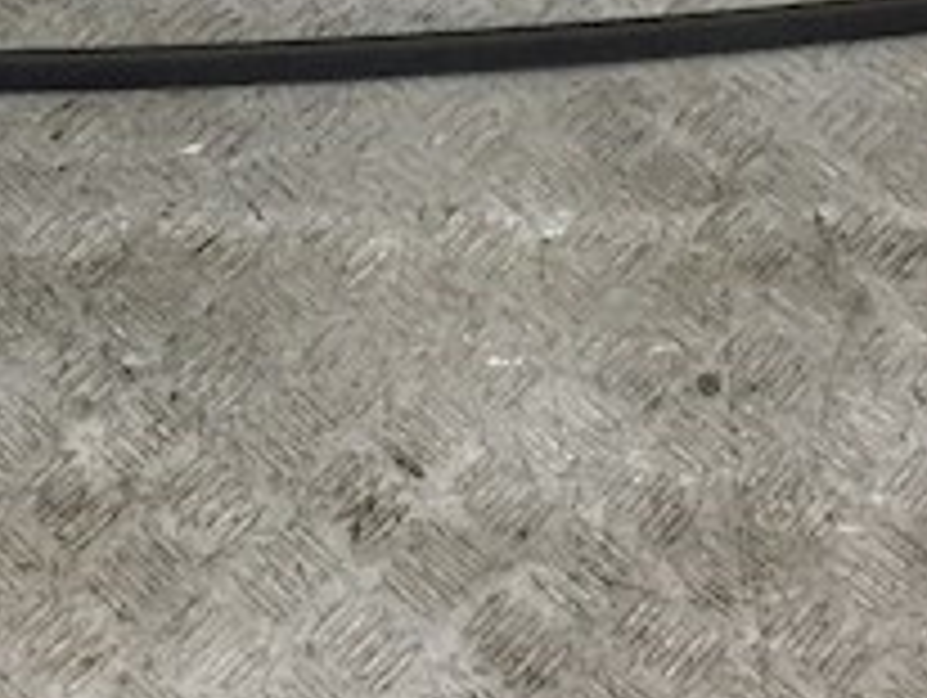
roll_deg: -0.5
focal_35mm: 90
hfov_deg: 21.5
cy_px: -216
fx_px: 2413
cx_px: 207
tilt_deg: -44.9
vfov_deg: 15.6
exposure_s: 1/33
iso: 50
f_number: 2.2
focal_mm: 4.15
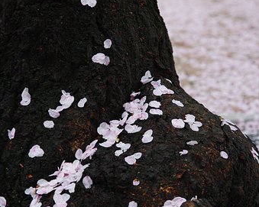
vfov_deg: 10.4
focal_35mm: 149
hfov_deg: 12.9
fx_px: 1142
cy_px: 113
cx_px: 130
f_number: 4.5
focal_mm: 70
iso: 320
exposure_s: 1/80
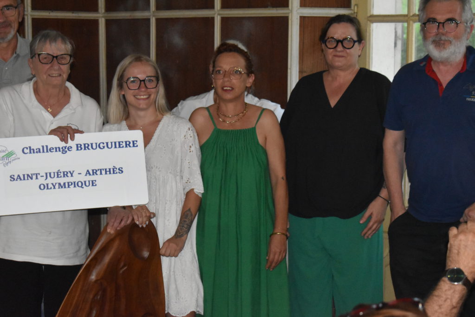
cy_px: 158
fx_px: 1089
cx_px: 238
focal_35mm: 82
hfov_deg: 24.6
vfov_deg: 16.6
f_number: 5.6
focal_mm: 55
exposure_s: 1/60
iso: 6400
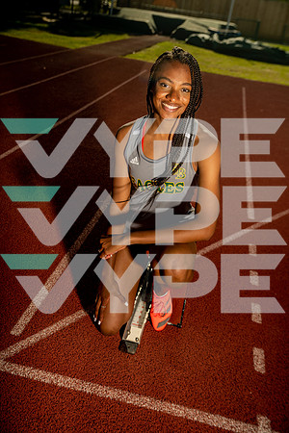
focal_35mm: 37
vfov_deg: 51.9
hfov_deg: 35.9
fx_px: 446
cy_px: 216
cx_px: 144
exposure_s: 1/250
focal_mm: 37
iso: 250
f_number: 4
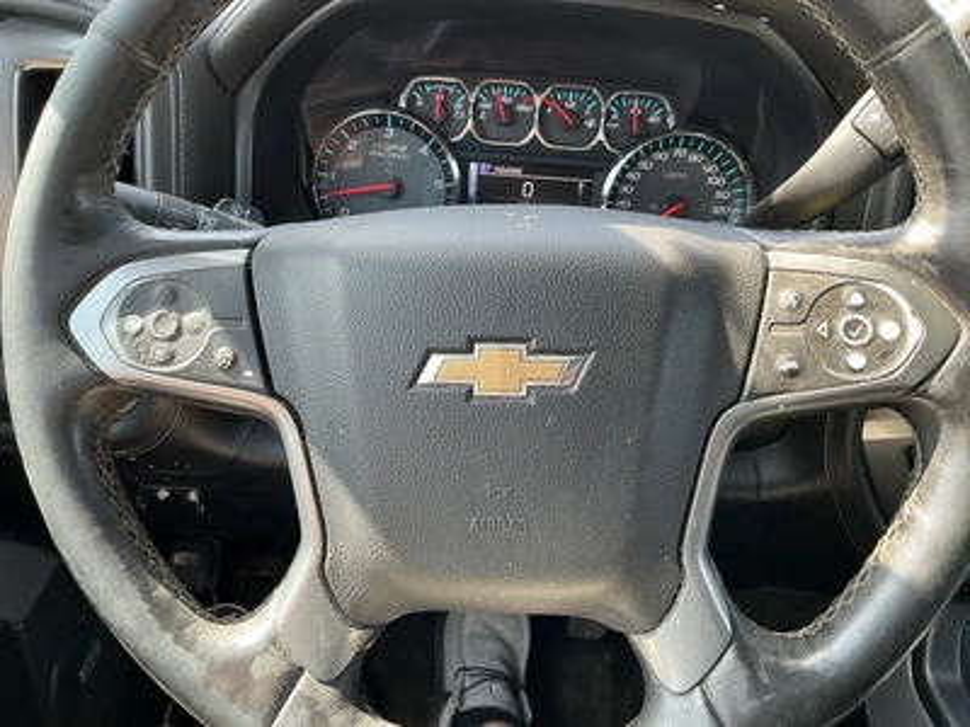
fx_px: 785
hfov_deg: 63.4
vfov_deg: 49.7
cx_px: 485
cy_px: 364
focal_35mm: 28
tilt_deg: -26.5
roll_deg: -4.7
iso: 50
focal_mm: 3
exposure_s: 1/122
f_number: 1.8
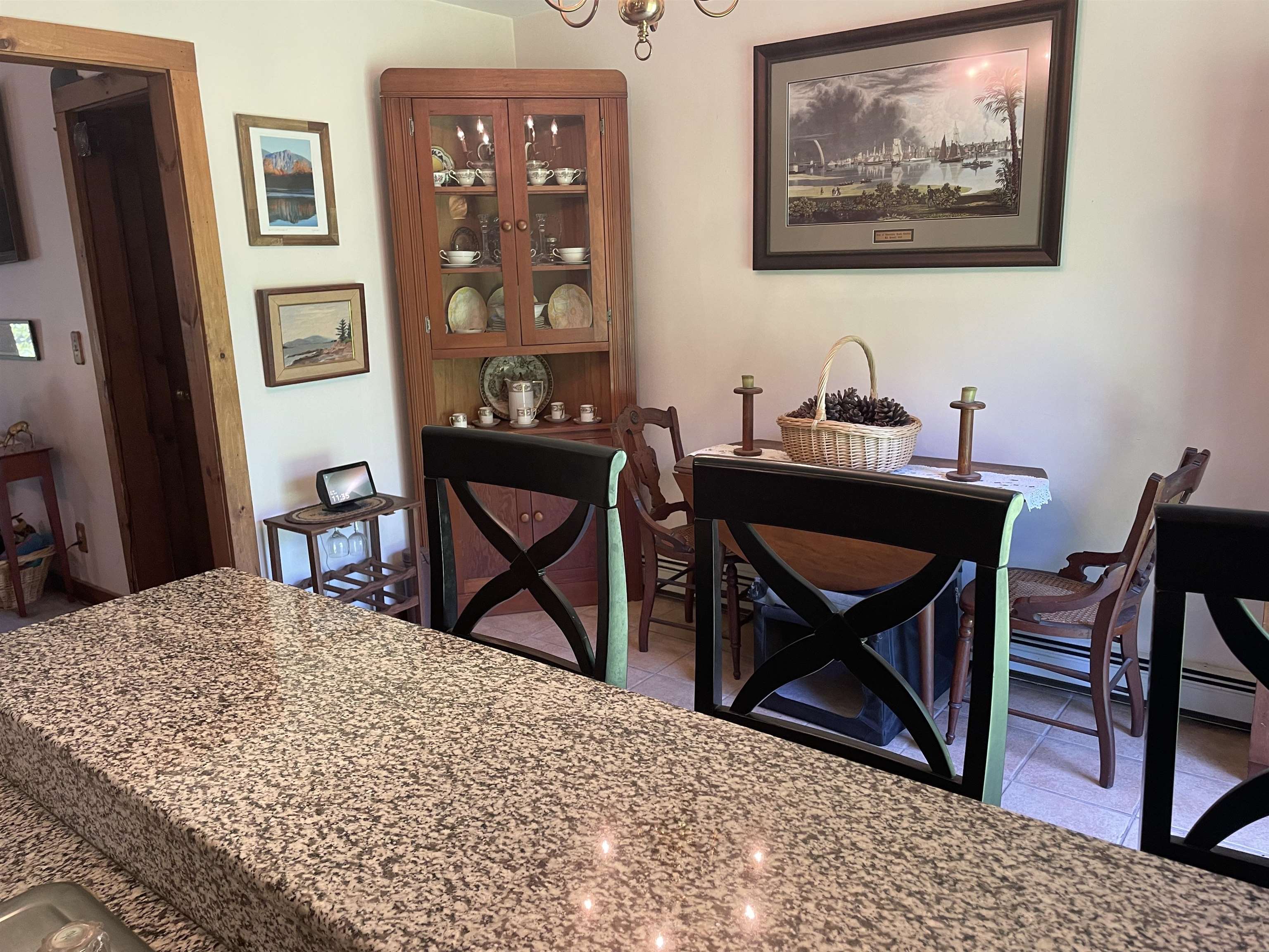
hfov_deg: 67.3
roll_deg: +3.3
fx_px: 953
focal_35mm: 26
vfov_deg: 53.1
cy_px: 476
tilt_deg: -12.5
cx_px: 634
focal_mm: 4.2
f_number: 1.6
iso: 100
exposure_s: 1/60
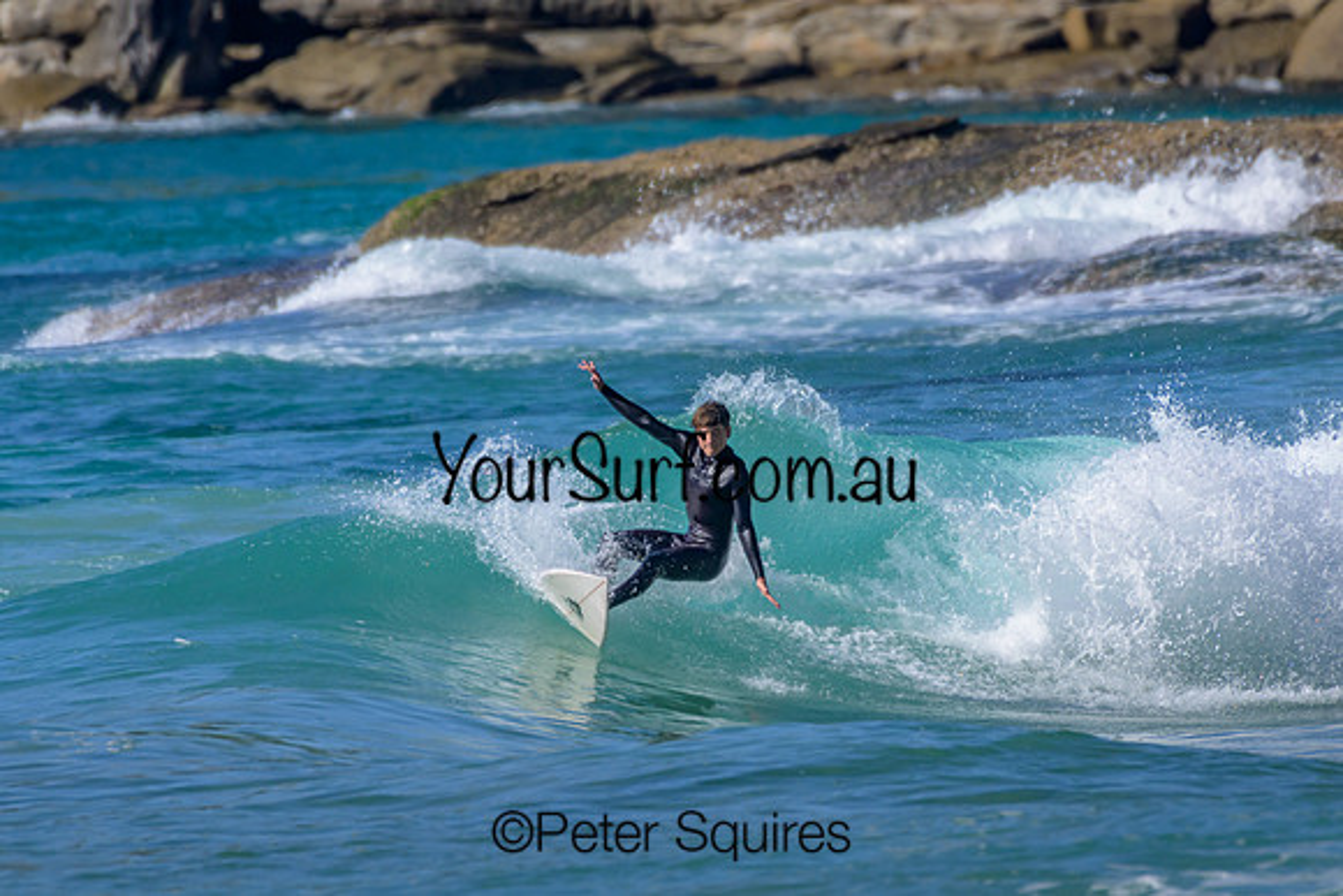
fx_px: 35447
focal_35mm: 950
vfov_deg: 1.4
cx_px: 672
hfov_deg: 2.2
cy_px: 448
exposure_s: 1/2000
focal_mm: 950
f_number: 11
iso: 900
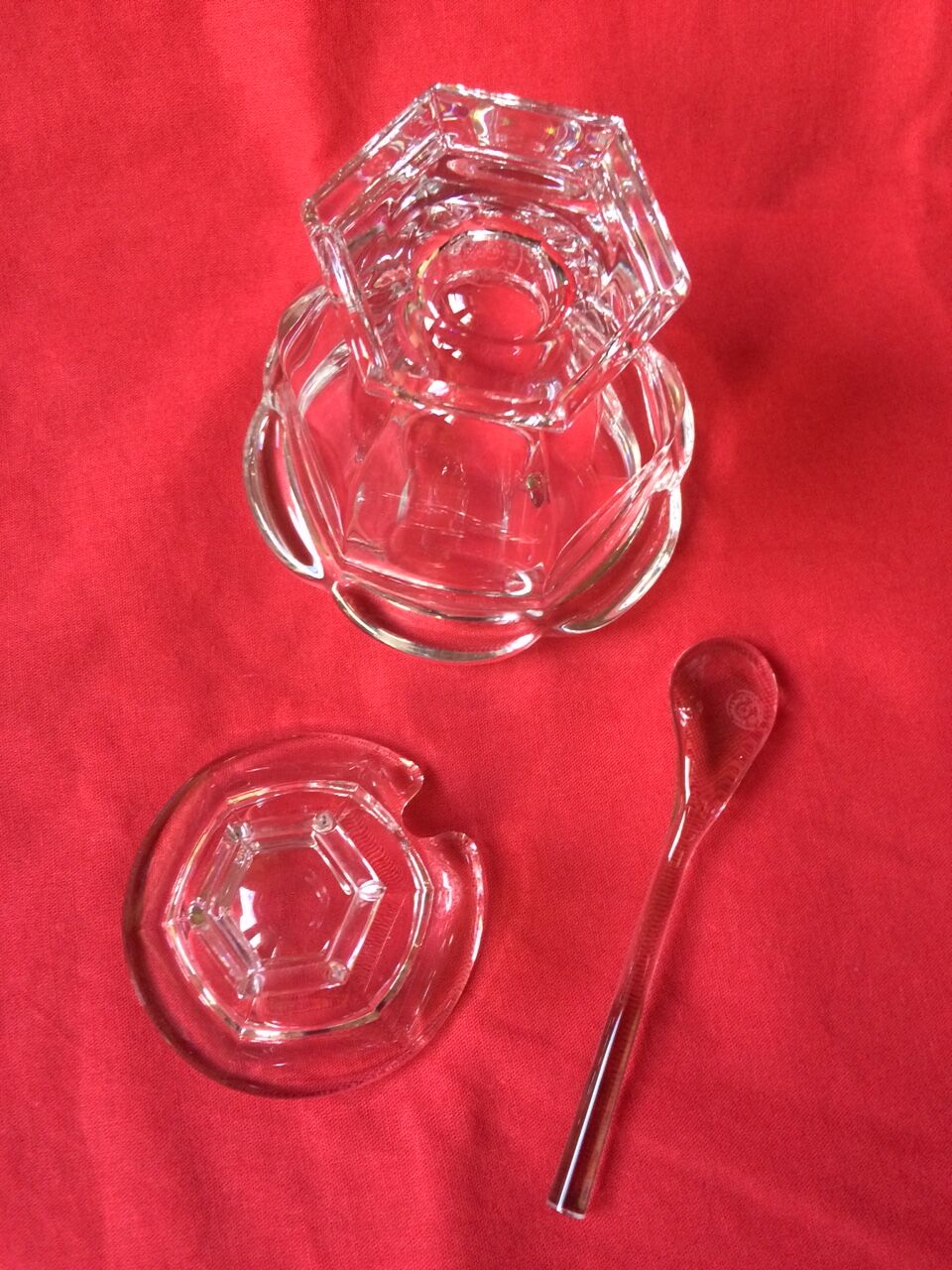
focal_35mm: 29
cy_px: 635
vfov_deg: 61.7
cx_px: 476
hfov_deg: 48.2
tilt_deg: -76.1
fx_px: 1063
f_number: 2.2
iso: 200
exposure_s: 1/33
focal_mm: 4.15
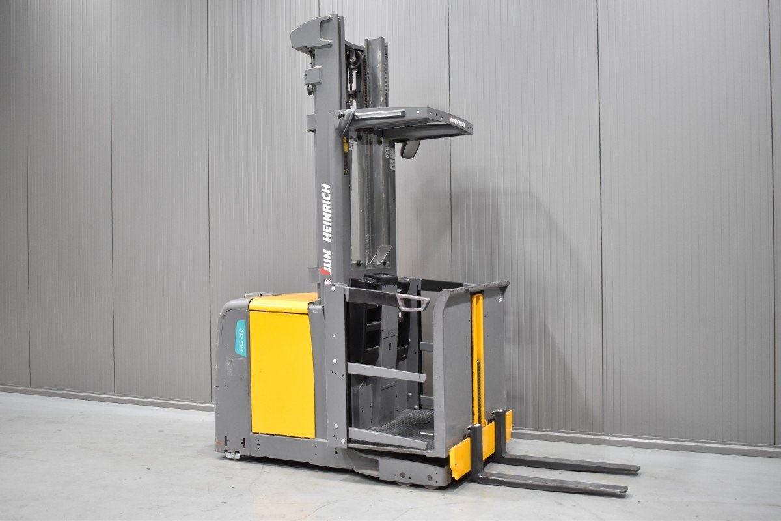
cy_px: 260
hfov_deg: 51.3
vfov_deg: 35.5
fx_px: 813
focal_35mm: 38
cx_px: 390
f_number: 4.5
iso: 1250
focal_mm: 25
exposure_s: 1/40
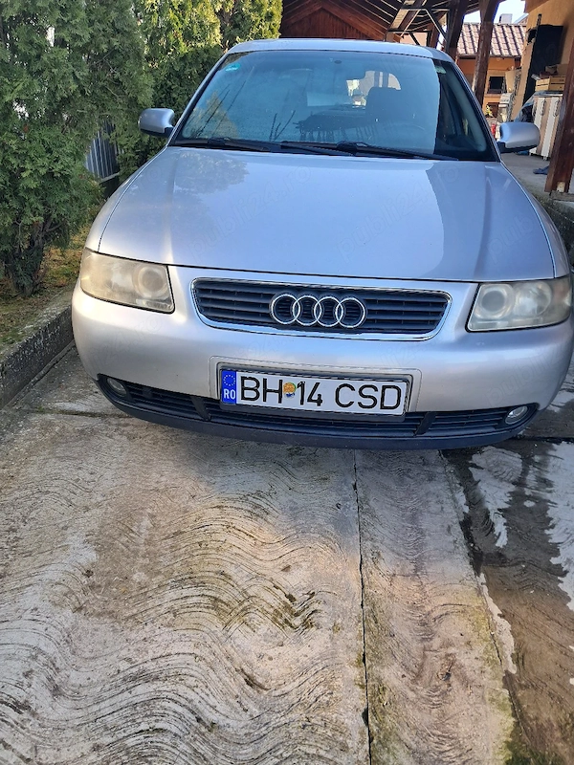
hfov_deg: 51.4
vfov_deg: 65.3
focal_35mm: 27
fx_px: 597
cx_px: 287
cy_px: 382
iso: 50
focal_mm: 4
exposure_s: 1/100
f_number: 1.8
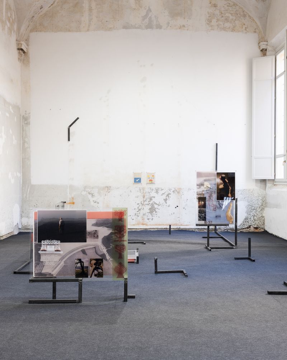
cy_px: 180
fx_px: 387
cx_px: 153
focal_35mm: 36
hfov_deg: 40.6
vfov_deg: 49.8
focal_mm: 35
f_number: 7.1
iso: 100
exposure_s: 1/5
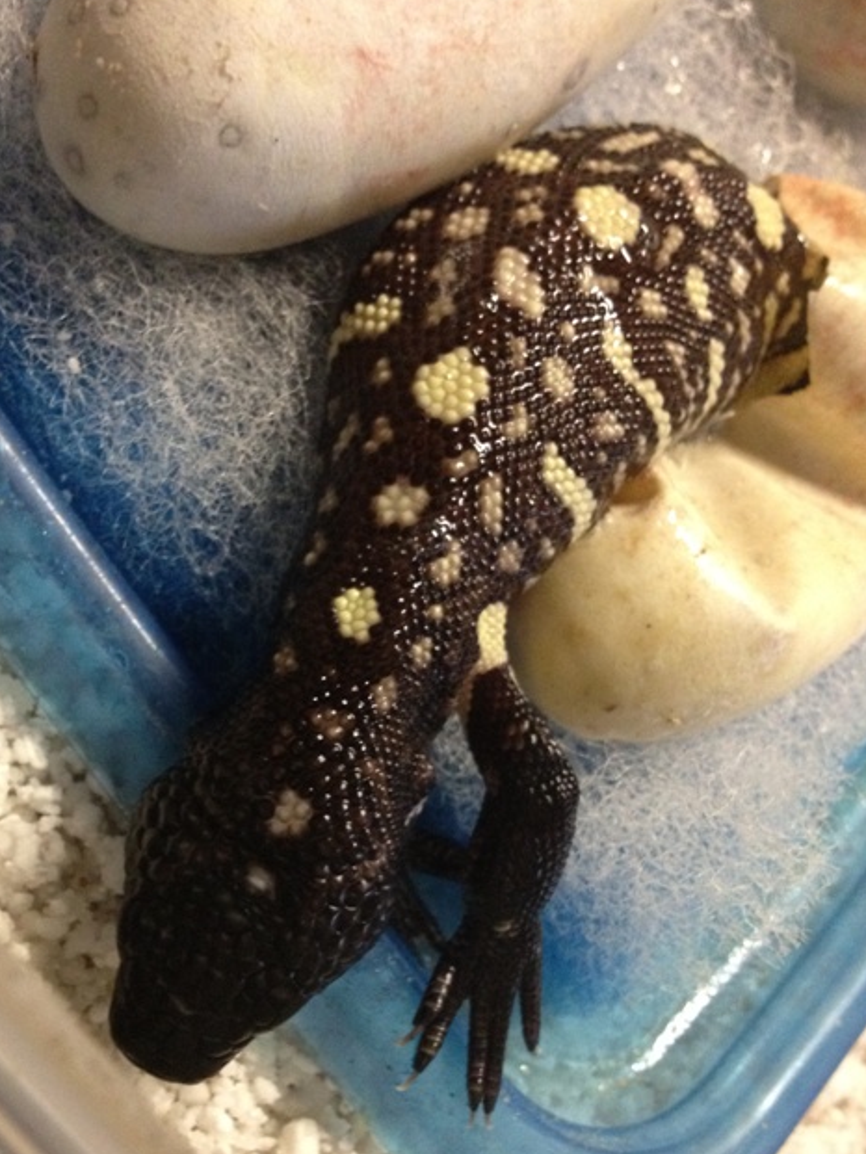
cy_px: 570
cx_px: 433
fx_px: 1200
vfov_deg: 51.3
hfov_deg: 39.7
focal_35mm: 36
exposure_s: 1/17
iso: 400
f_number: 2.4
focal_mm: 4.28
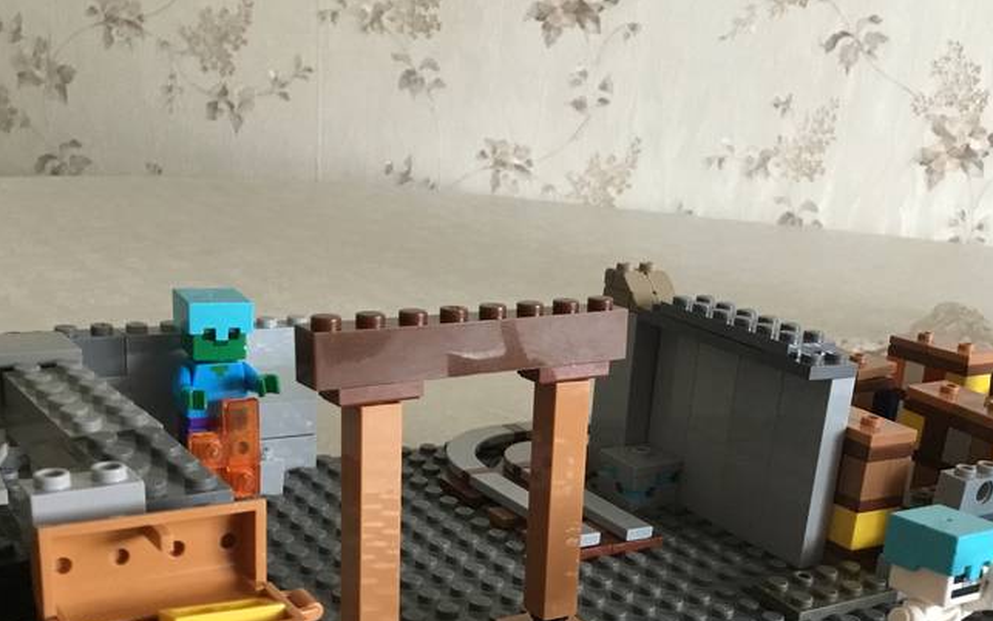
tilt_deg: -21.8
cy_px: 518
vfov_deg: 27.3
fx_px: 1245
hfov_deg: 43.3
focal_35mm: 46
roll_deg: -6.3
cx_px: 591
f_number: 2.4
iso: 200
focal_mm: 3.3
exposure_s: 1/33
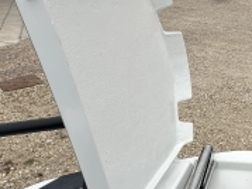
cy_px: 170
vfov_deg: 31.9
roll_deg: +0.5
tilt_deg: -36.9
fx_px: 313
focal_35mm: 43
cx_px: 246
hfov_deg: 39.3
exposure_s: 1/2618
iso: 50
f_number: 2.2
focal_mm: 2.22
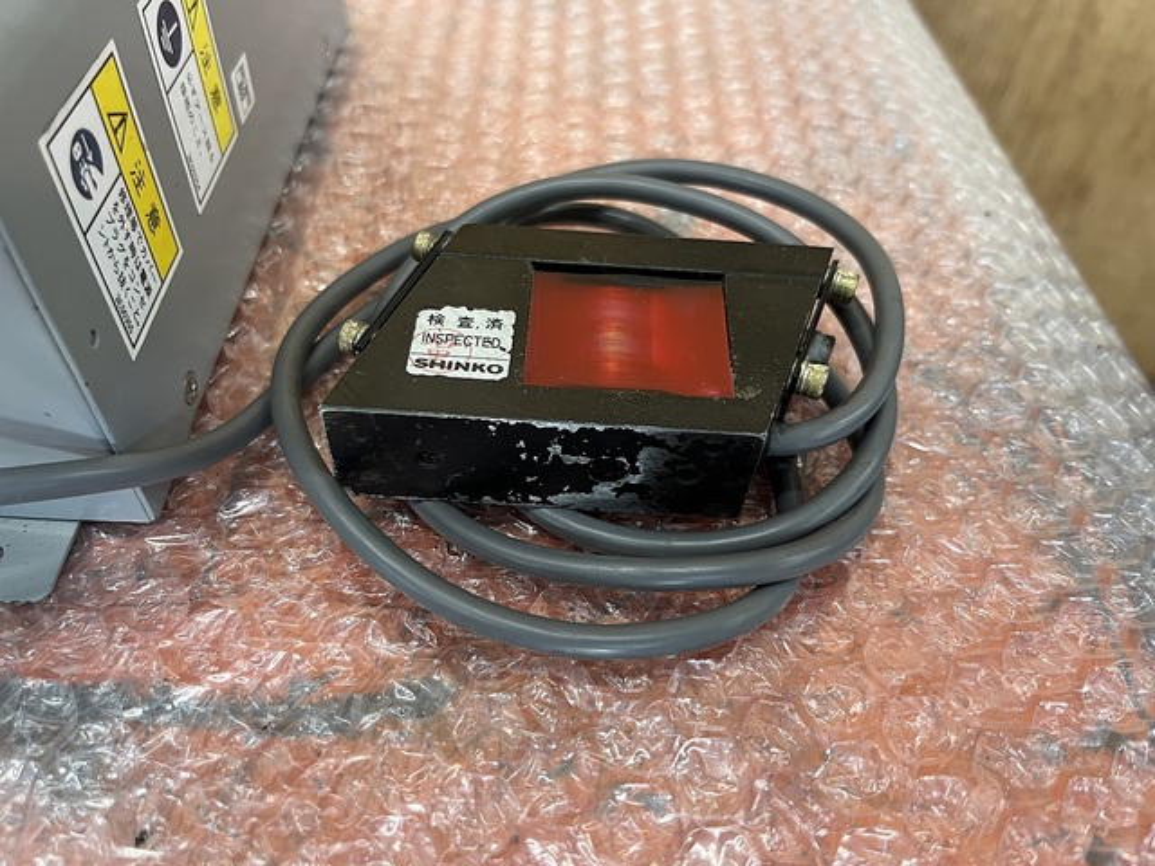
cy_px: 433
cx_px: 578
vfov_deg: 53.1
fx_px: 868
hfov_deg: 67.3
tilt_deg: -50.7
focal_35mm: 26
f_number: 1.6
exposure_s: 1/63
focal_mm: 5.1
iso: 125
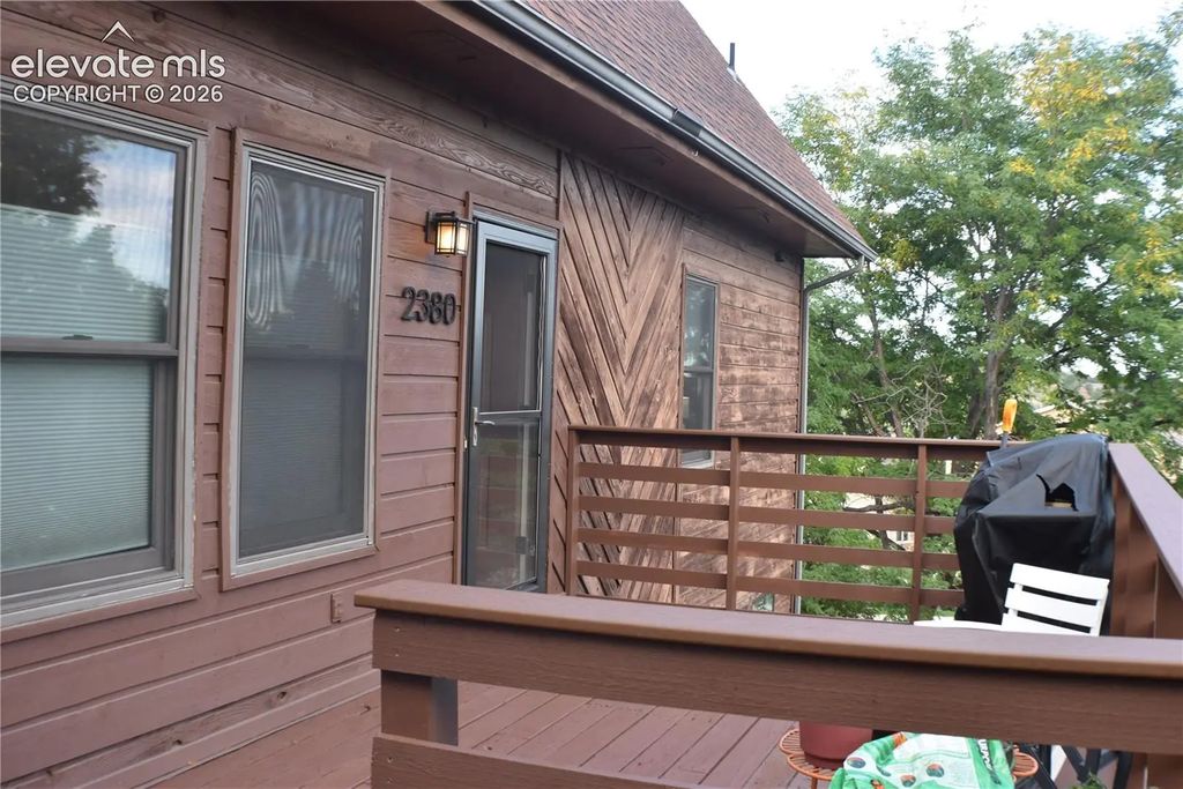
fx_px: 1479
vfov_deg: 29.9
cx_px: 592
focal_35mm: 45
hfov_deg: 43.6
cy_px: 394
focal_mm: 30
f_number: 5.6
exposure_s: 1/125
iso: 400
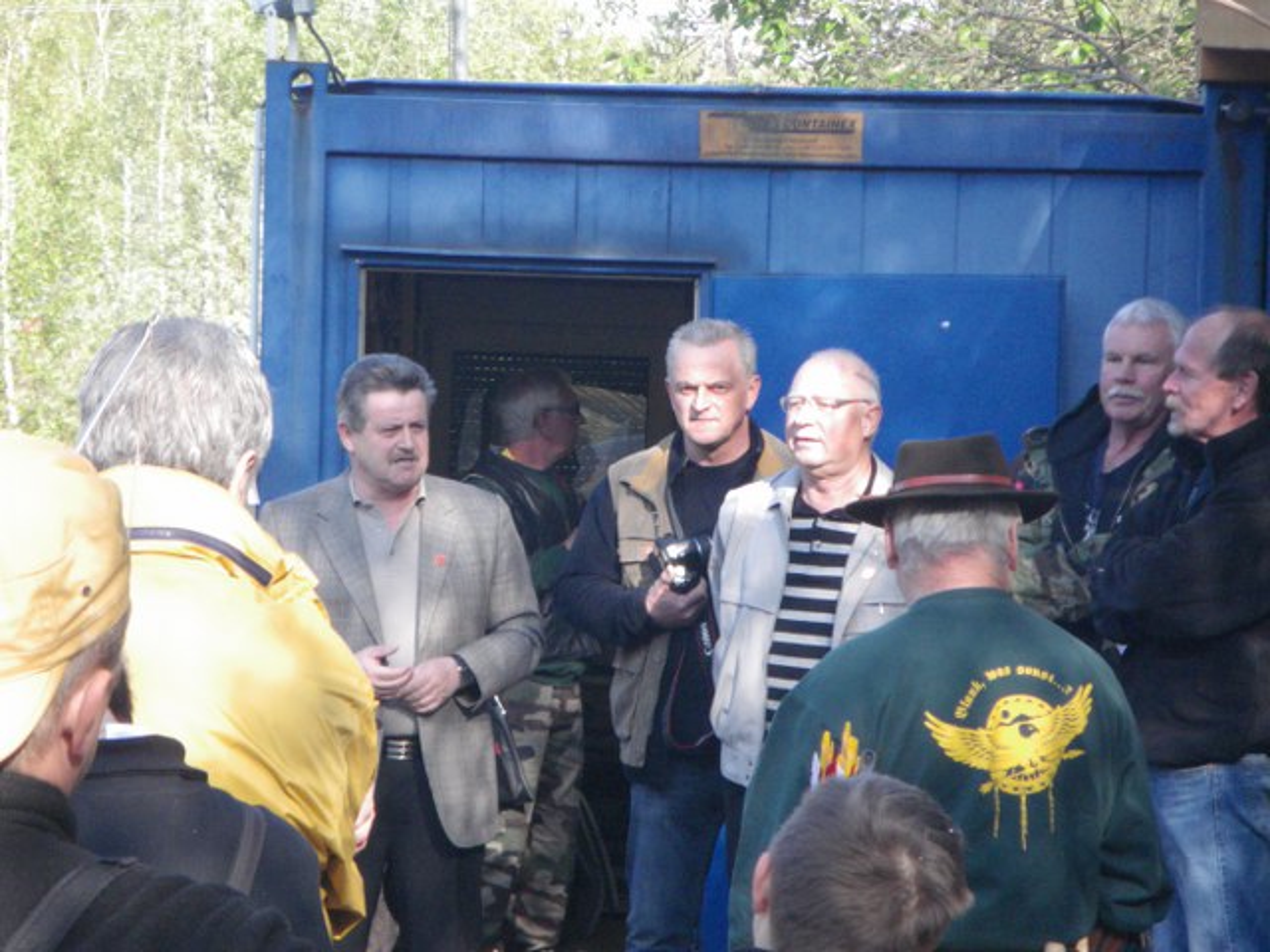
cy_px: 476
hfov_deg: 14.1
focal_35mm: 140
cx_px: 635
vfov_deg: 10.6
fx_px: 5136
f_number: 5.5
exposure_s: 1/250
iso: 400
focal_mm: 25
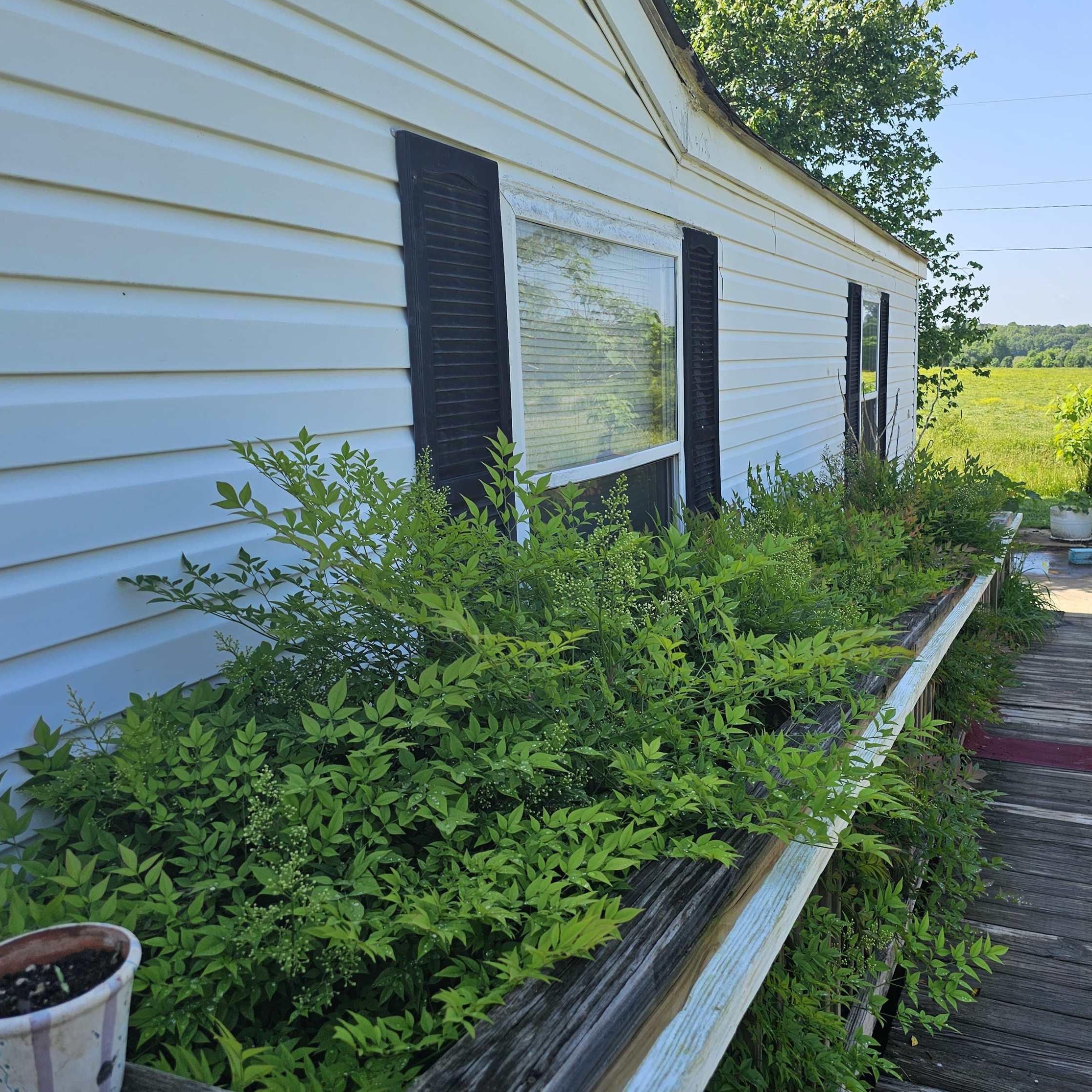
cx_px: 685
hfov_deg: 56.6
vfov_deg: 57.3
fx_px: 999
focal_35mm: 28
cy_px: 529
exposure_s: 1/360
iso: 10
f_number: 1.7
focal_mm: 6.3
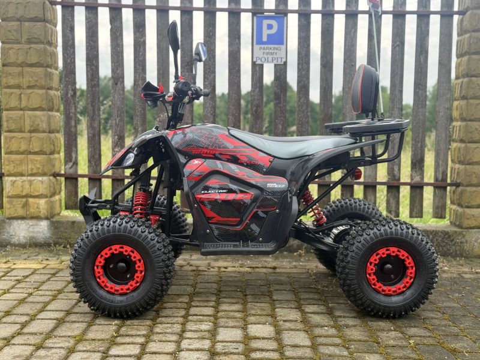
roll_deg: -0.8
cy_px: 180
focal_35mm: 48
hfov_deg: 39.7
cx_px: 240
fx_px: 666
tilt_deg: -5.4
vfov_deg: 30.3
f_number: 1.78
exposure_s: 1/951
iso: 80
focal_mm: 6.76
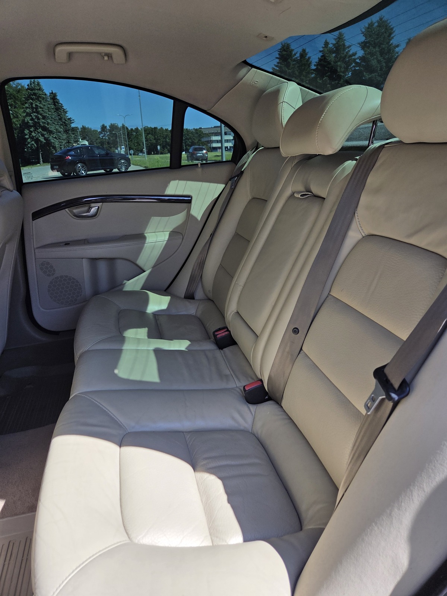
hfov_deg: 58.9
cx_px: 224
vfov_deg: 73.9
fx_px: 396
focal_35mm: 23
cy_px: 298
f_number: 1.8
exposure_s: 1/2116
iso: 80
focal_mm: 5.4
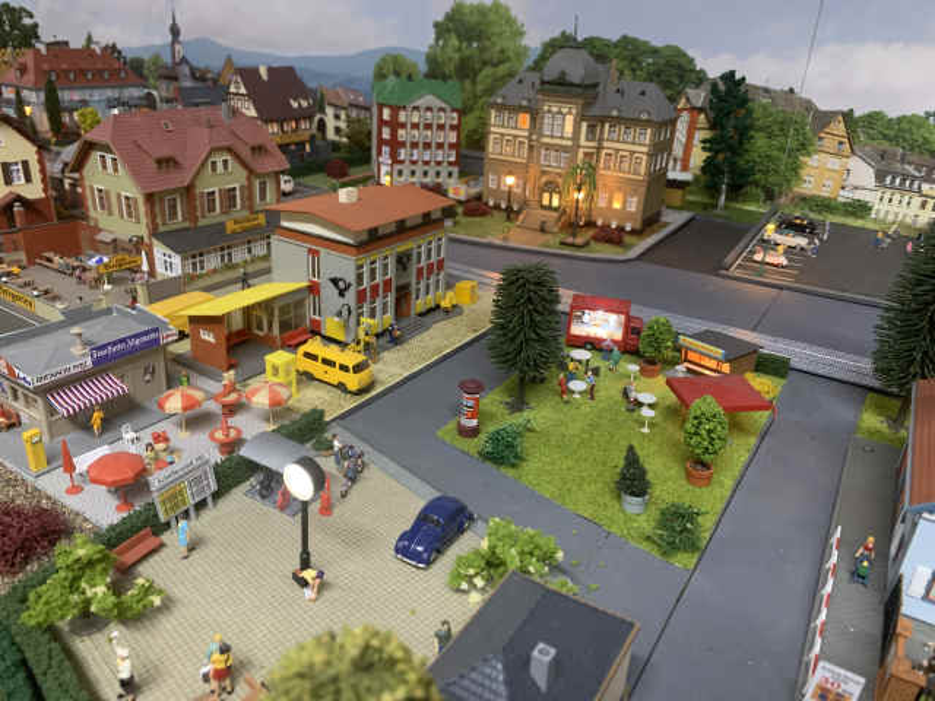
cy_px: 350
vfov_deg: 53.1
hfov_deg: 67.3
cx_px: 468
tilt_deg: -25.0
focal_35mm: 26
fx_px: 702
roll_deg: -3.8
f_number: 1.8
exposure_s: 1/50
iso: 320
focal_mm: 4.25
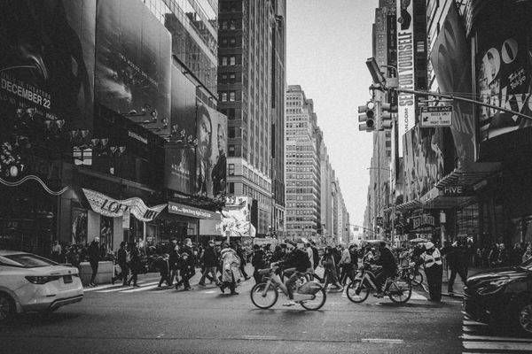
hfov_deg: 48.9
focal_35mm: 40
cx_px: 298
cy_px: 200
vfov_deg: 33.7
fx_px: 584
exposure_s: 1/200
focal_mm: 35
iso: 200
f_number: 2.8
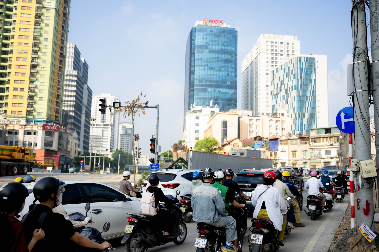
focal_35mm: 34
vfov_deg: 39.4
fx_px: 353
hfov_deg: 56.5
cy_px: 126
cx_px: 190
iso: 100
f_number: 3.2
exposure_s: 1/800
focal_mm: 33.5
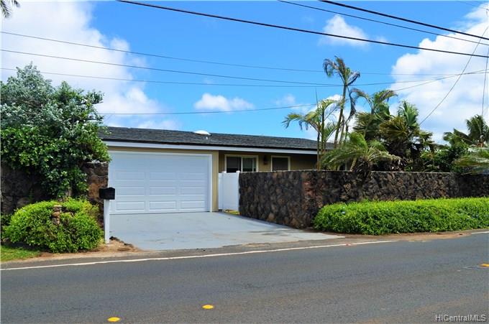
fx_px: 448
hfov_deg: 57.3
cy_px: 162
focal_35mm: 33
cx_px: 244
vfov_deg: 39.8
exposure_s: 1/400
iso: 200
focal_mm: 22
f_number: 10
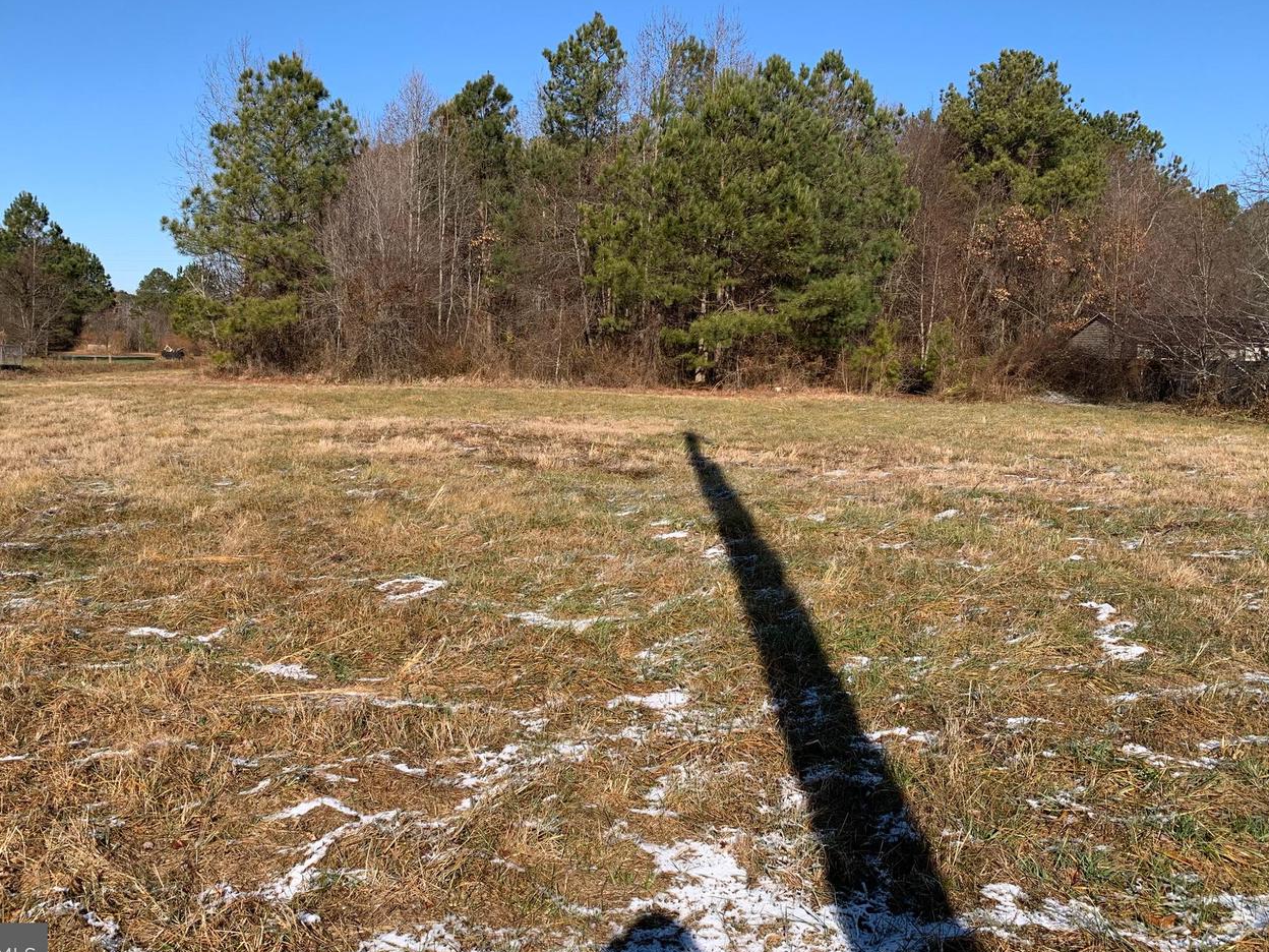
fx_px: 1100
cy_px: 432
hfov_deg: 59.9
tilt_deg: -2.2
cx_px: 601
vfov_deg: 46.7
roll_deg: -1.6
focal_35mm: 30
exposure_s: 1/1953
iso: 25
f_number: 1.8
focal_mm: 4.25
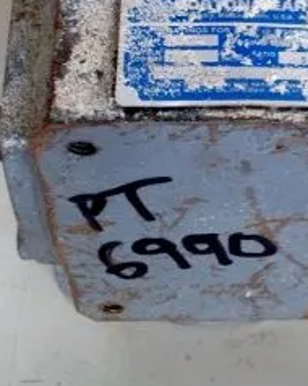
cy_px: 45
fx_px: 1050
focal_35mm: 92
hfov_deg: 16.6
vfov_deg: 20.4
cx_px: 240
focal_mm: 4.28
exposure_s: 1/20
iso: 80
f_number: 2.4
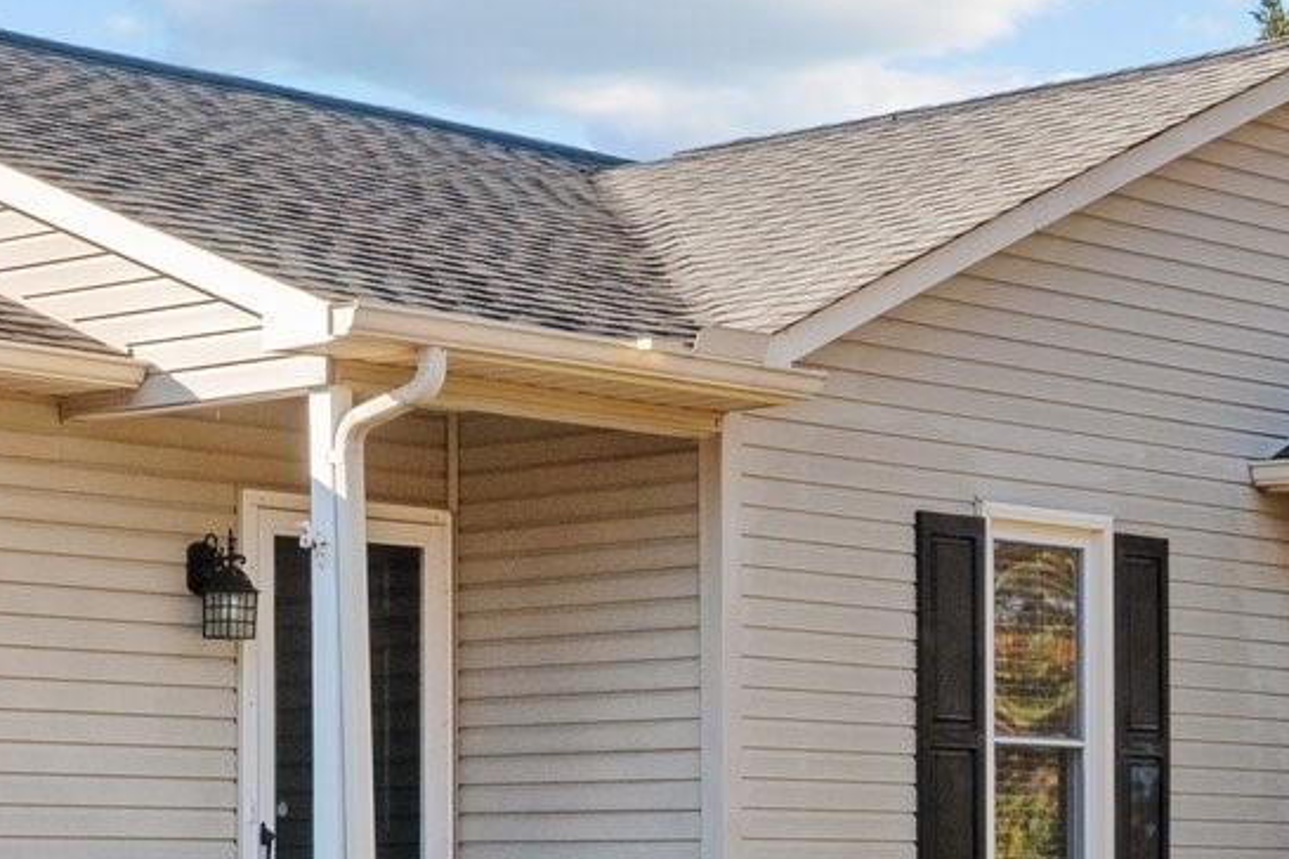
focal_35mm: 105
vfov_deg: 13.0
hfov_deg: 19.2
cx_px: 238
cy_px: 694
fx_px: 3759
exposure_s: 1/320
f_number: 5
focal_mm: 10.26
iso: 100
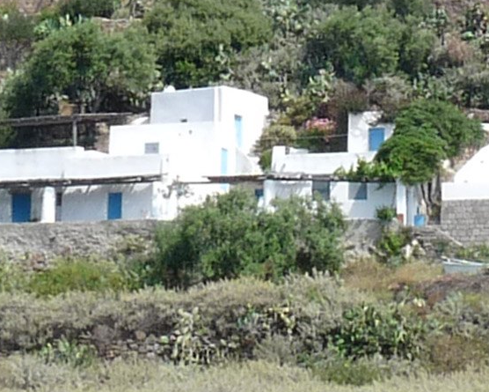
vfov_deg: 8.8
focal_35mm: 173
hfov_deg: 11.0
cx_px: 522
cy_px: -157
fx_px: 2504
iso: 100
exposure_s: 1/320
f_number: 5.6
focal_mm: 4.8
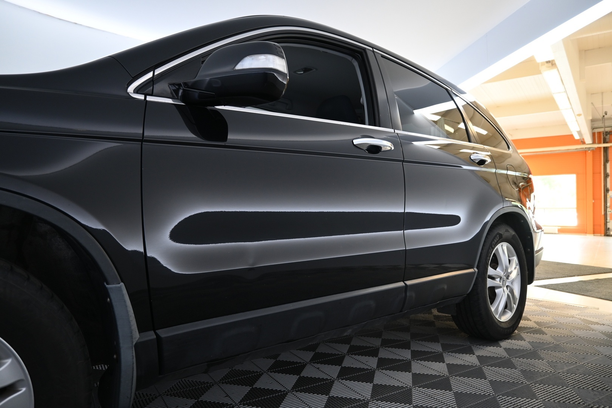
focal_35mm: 24
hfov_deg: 73.7
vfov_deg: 53.1
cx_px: 306
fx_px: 408
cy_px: 204
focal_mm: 16
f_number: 3.5
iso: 500
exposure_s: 1/25
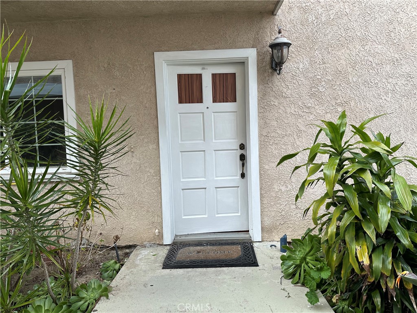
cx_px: 208
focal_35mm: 24
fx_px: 289
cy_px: 156
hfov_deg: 71.6
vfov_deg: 56.8
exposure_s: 1/750
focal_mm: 6.86
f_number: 1.78
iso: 80
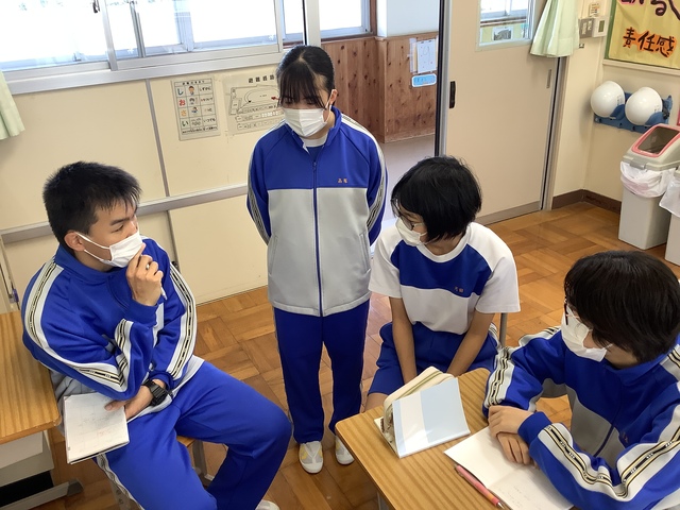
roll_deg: +3.2
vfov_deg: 45.4
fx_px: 609
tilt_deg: -26.7
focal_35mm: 31
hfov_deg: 58.4
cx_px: 340
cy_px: 255
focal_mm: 3.3
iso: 100
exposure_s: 1/60
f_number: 2.4
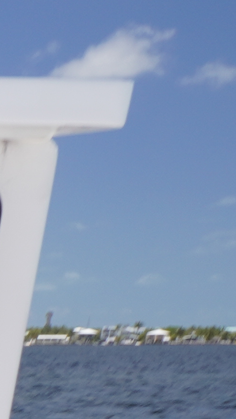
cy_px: 711
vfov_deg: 14.9
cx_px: -1187
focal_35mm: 129
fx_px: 1436
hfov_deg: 5.2
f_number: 10
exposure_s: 1/40
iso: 100
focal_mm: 12
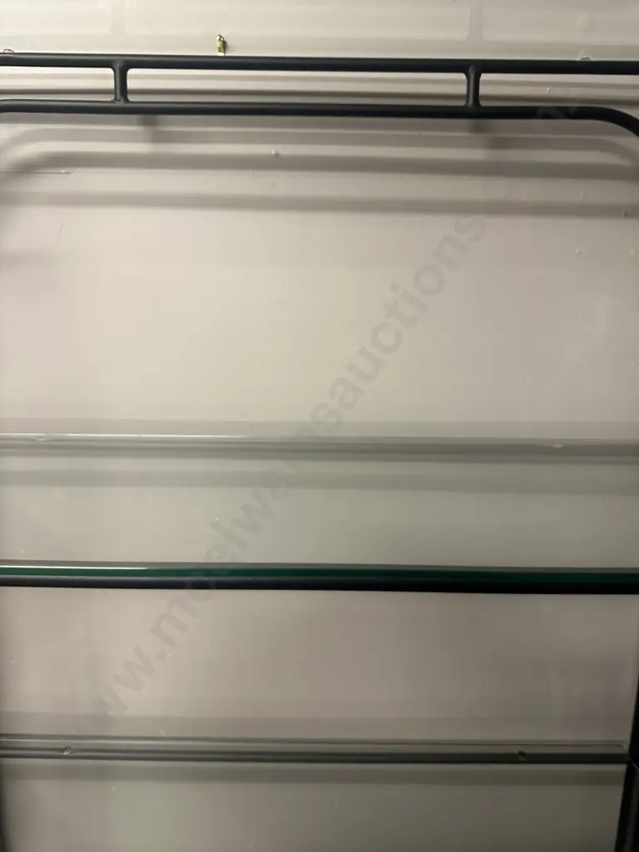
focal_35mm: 24
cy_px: 426
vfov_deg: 71.6
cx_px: 320
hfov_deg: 56.8
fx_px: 591
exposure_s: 1/50
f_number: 1.78
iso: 200
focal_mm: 6.86
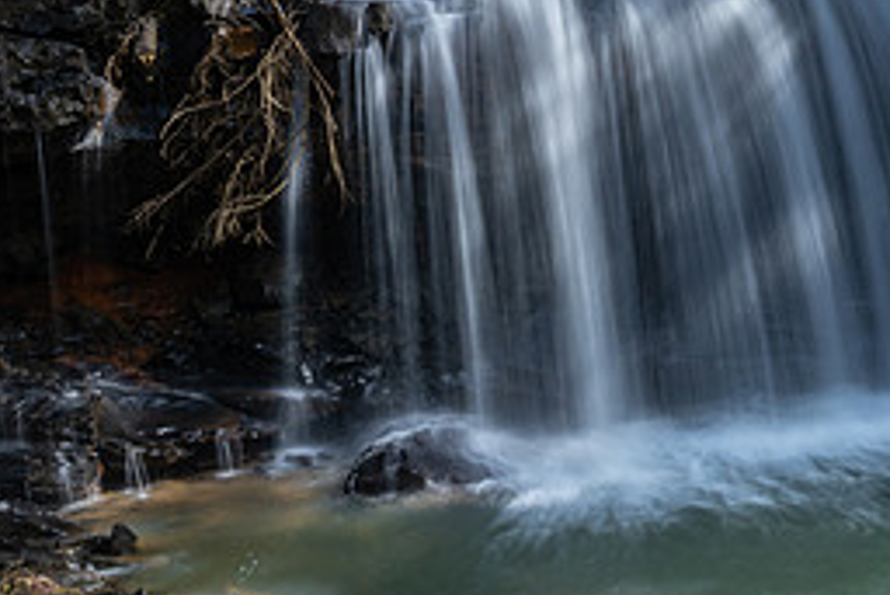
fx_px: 1682
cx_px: 709
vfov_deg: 19.9
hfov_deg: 29.0
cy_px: 151
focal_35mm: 68
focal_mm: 30
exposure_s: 1/1.67
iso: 64
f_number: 16
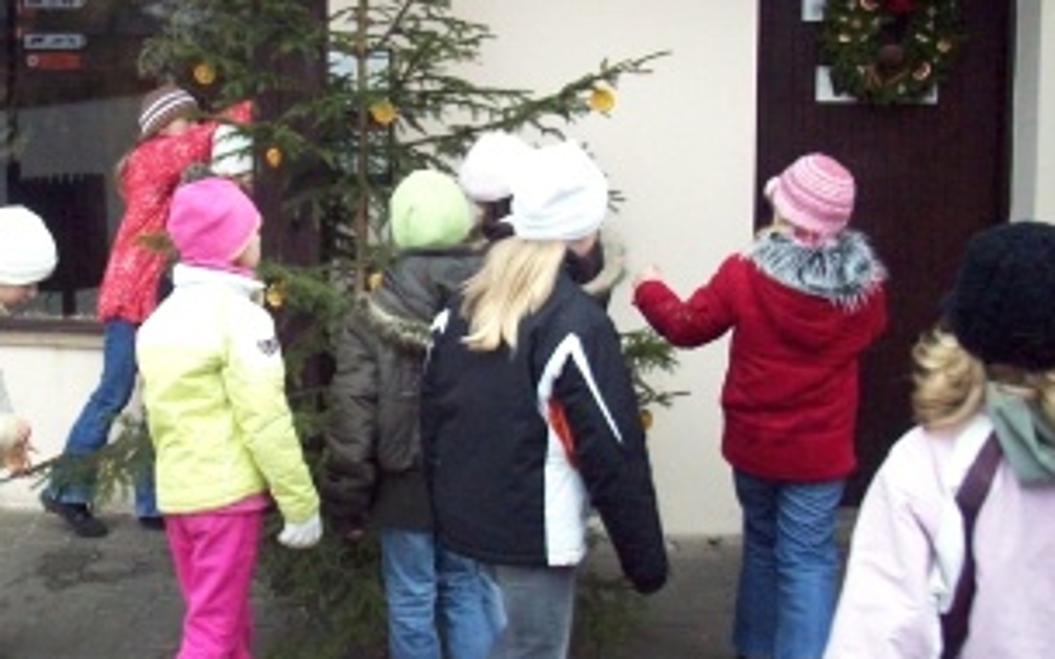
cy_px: 215
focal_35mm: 58
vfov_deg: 22.3
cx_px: 323
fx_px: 1668
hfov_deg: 34.7
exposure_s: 1/128
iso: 247
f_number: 2.8
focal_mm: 6.2
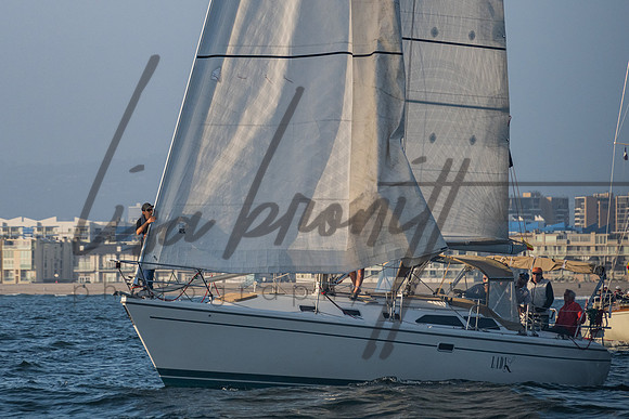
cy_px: 109
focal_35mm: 307
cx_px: 192
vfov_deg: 4.5
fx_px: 5359
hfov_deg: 6.7
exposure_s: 1/1250
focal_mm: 200
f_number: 6.3
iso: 400
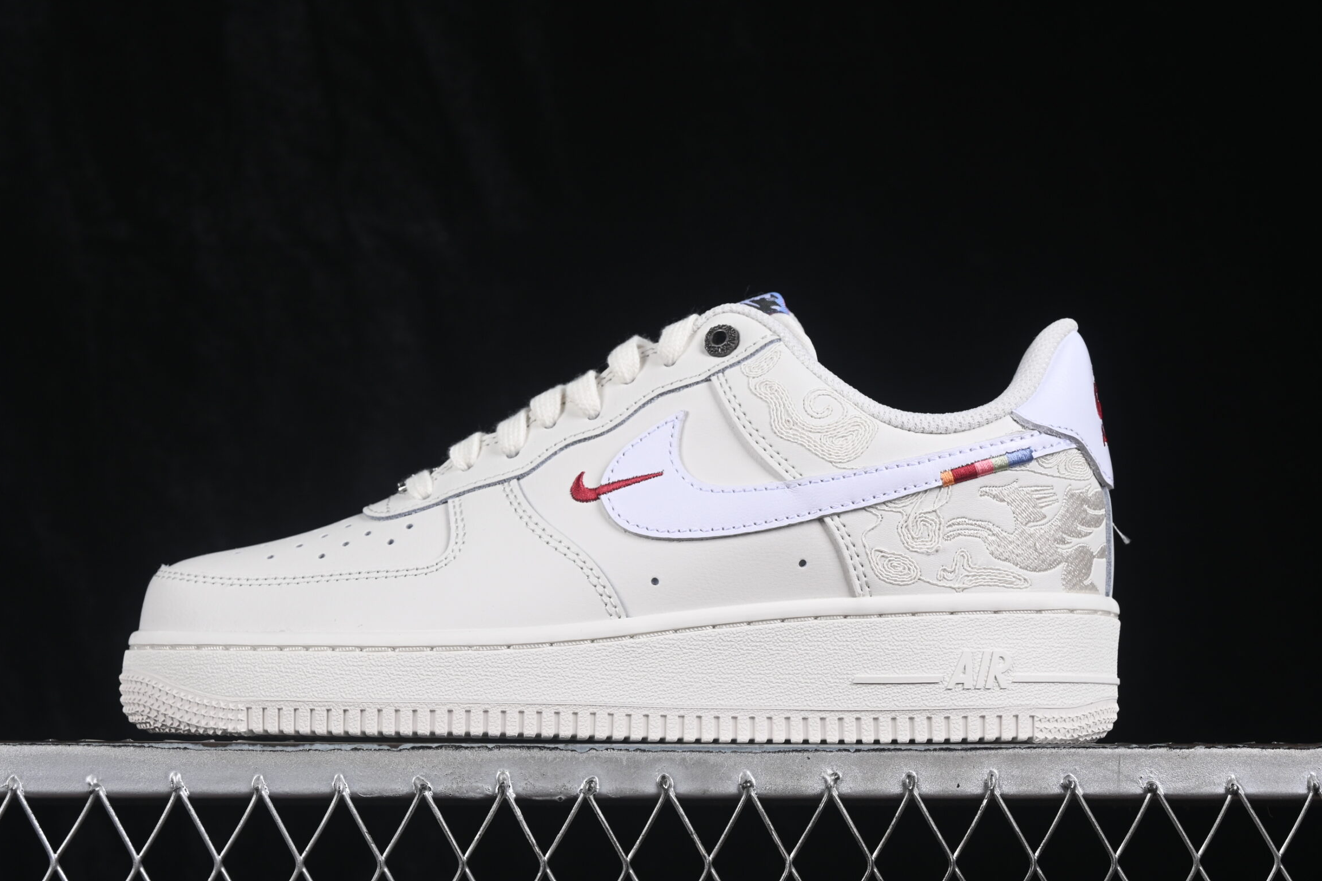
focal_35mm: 83
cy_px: 444
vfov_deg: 16.5
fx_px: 3048
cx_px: 628
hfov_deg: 24.5
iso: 160
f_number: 8
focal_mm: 50
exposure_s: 1/80
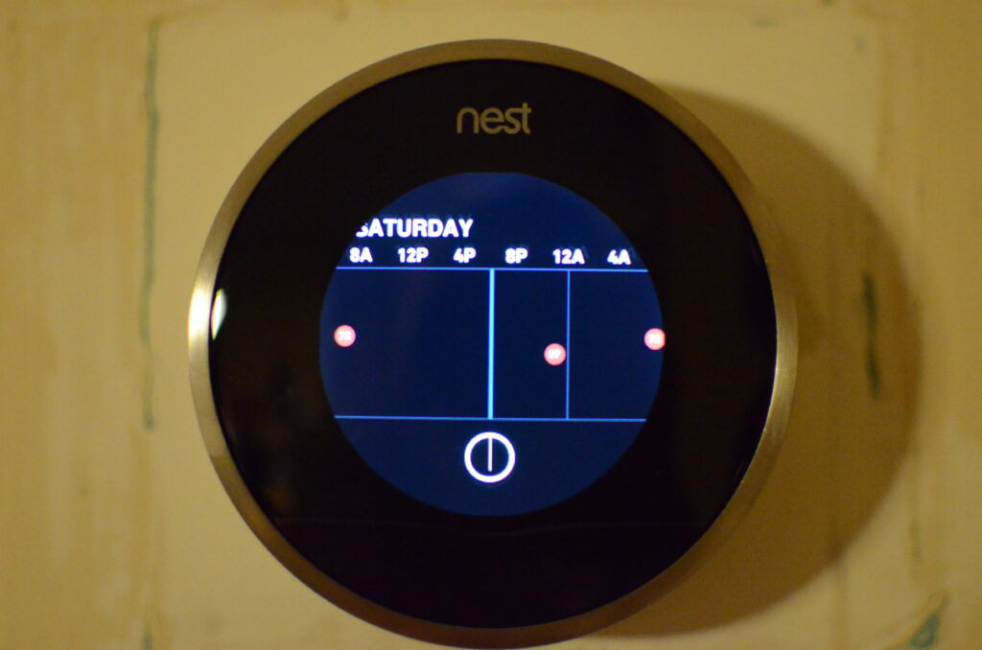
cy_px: 325
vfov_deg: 25.6
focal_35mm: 52
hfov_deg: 37.9
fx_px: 1429
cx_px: 491
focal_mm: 35
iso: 6400
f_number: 1.8
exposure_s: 1/500
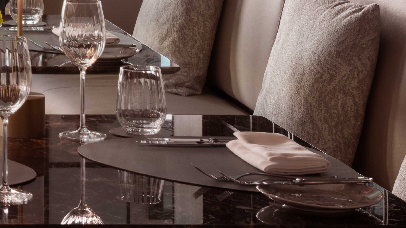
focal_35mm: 162
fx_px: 1744
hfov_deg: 12.3
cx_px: -300
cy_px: -235
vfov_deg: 7.2
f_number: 11
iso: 100
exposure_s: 1/1.67
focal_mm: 40
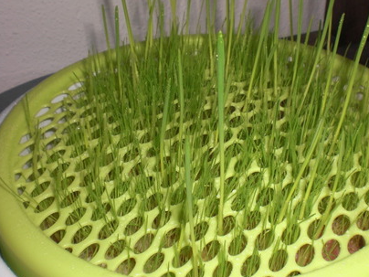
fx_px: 501
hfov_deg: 40.2
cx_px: 225
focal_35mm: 47
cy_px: 147
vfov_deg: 30.9
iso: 64
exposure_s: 1/60
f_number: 5.6
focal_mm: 6.3
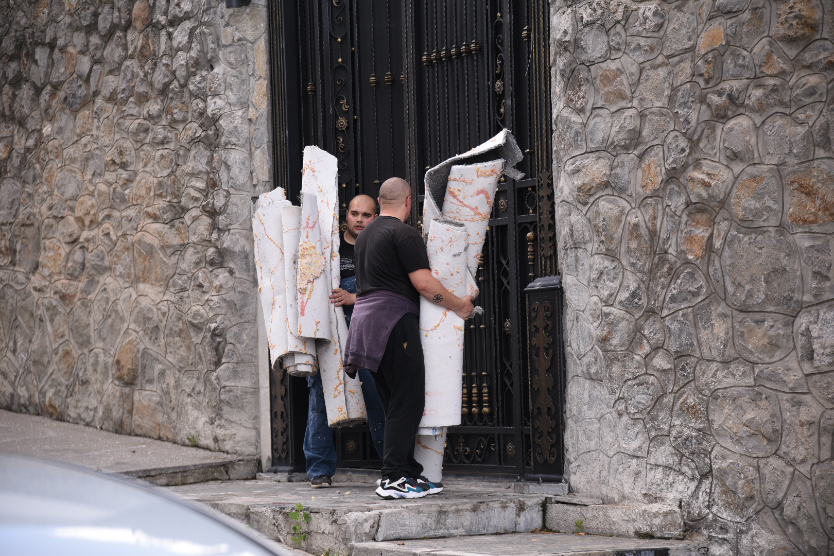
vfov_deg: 13.0
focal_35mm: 105
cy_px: 278
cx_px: 417
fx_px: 2432
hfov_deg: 19.5
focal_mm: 105
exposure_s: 1/800
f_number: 4
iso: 500
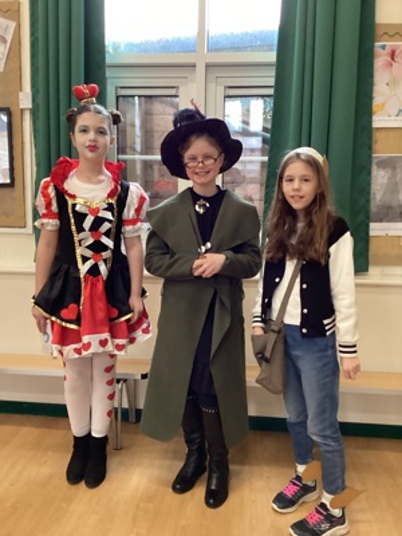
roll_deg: -1.7
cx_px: 201
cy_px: 268
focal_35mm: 31
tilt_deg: -7.6
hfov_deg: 45.4
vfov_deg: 58.4
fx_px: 480
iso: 400
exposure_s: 1/50
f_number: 2.4
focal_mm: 3.3
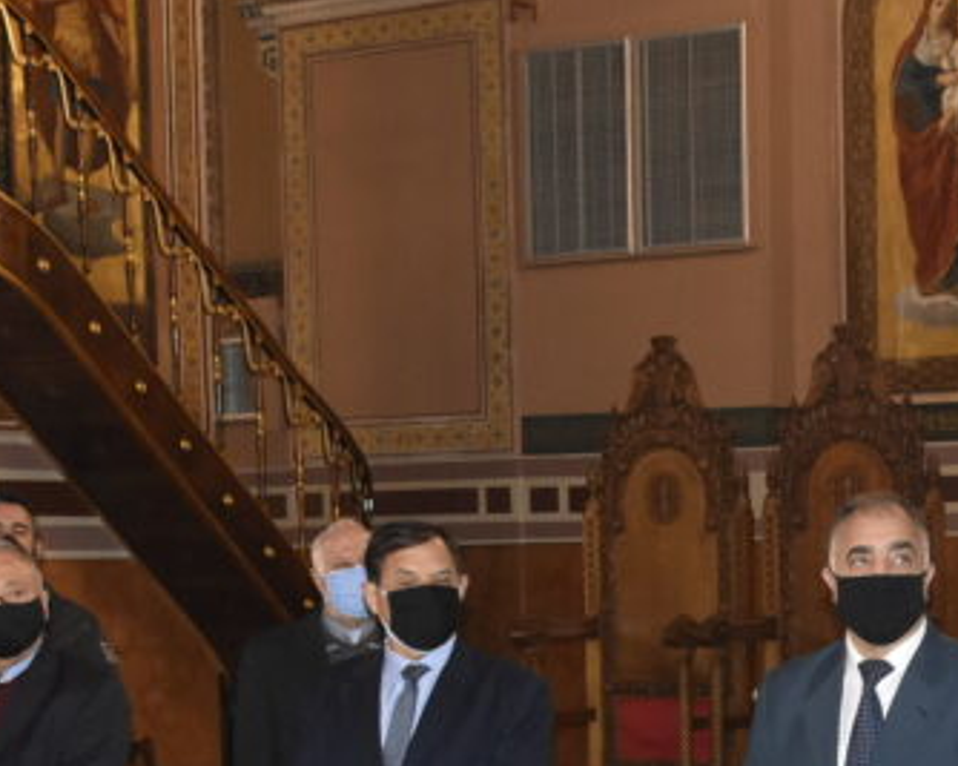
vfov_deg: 15.9
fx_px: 2693
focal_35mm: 95
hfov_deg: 19.9
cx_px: 812
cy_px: 723
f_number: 5.6
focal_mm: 22
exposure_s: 1/60
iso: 1600
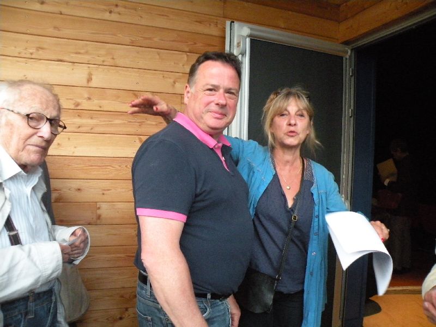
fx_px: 340
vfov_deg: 51.4
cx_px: 218
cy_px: 164
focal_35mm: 27
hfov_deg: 65.3
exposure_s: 1/125
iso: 800
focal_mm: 4.7
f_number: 2.8
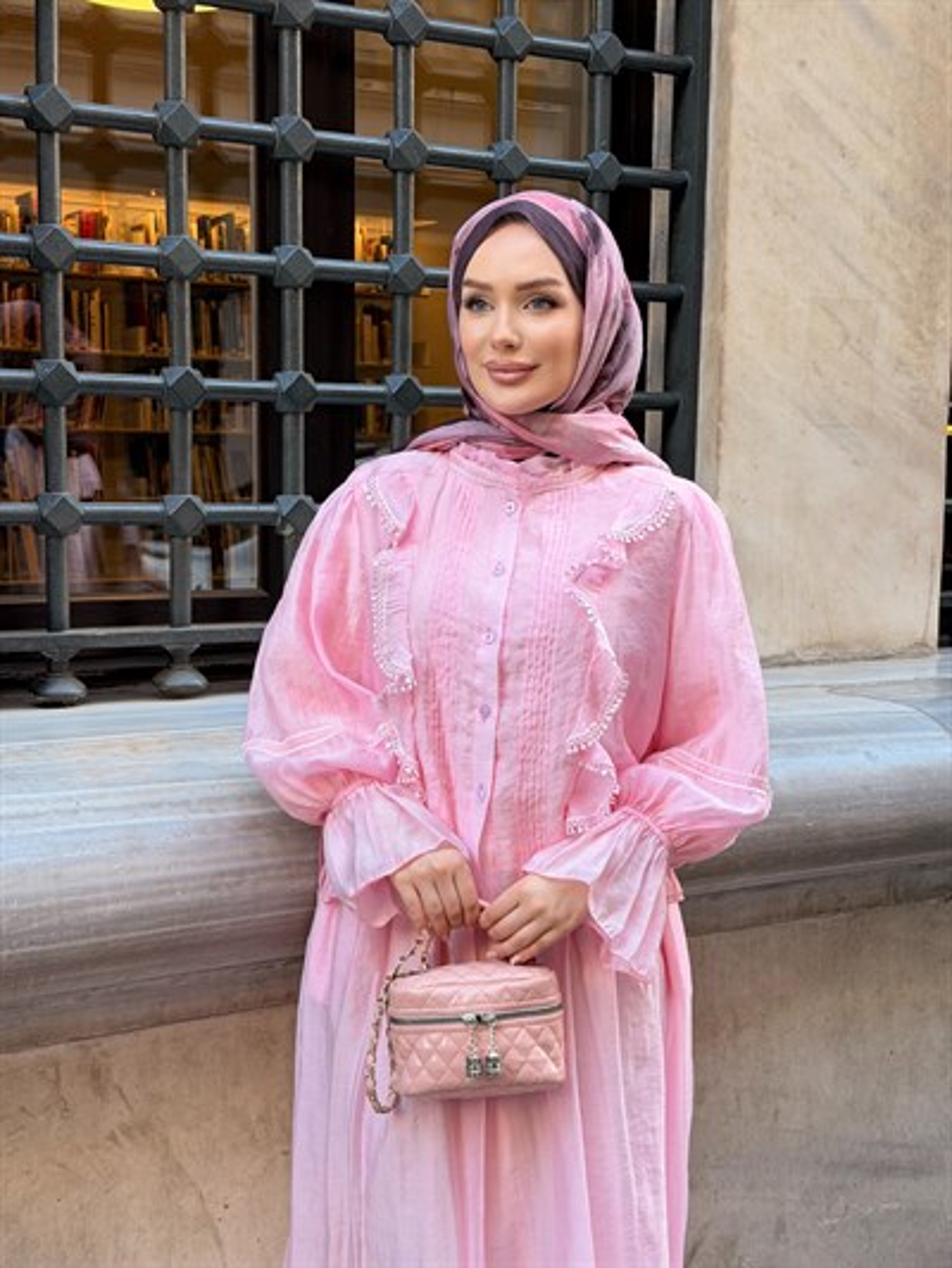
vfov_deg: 39.6
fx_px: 1759
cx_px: 476
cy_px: 634
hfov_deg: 30.3
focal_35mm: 48
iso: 50
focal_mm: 6.76
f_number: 1.78
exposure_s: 1/121
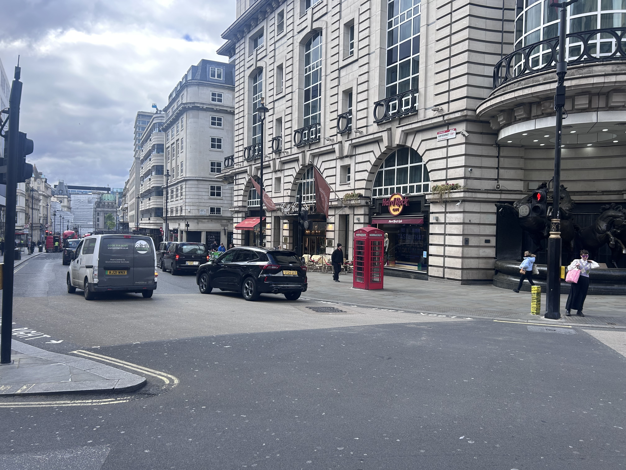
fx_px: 470
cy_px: 235
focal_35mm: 26
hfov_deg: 67.3
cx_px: 313
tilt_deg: -0.7
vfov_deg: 53.1
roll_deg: -0.9
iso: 50
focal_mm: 5.7
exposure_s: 1/1171
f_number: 1.5
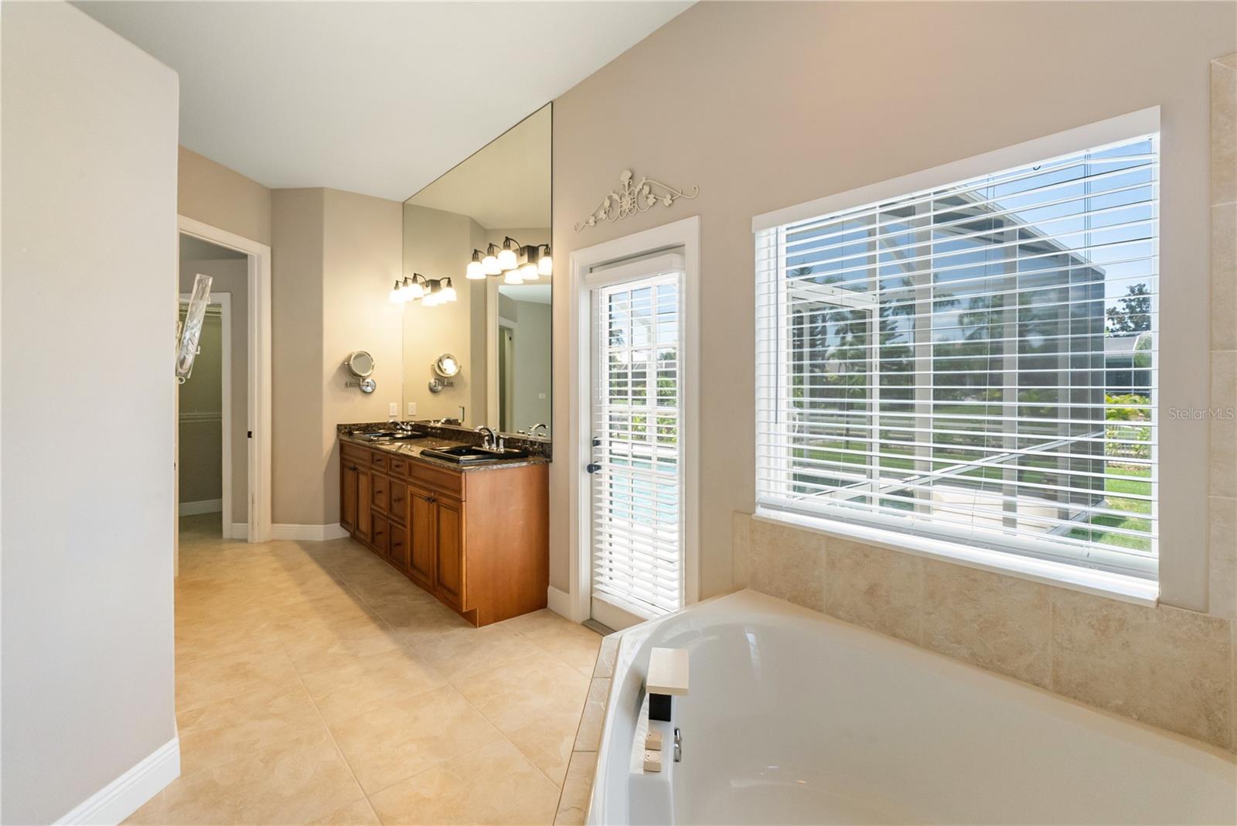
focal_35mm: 16
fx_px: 550
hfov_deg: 96.7
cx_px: 618
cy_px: 413
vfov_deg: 73.8
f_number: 11
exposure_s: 1/30
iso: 2500
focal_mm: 16
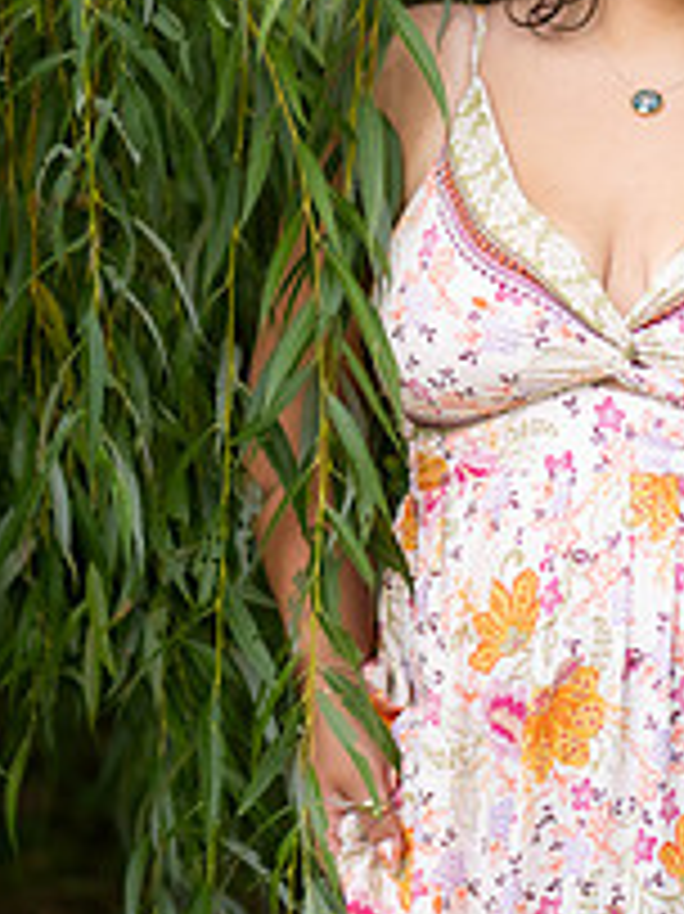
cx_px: 639
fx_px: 5037
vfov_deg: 10.3
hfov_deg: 7.7
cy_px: 257
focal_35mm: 191
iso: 125
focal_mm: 43
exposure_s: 1/320
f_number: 1.4
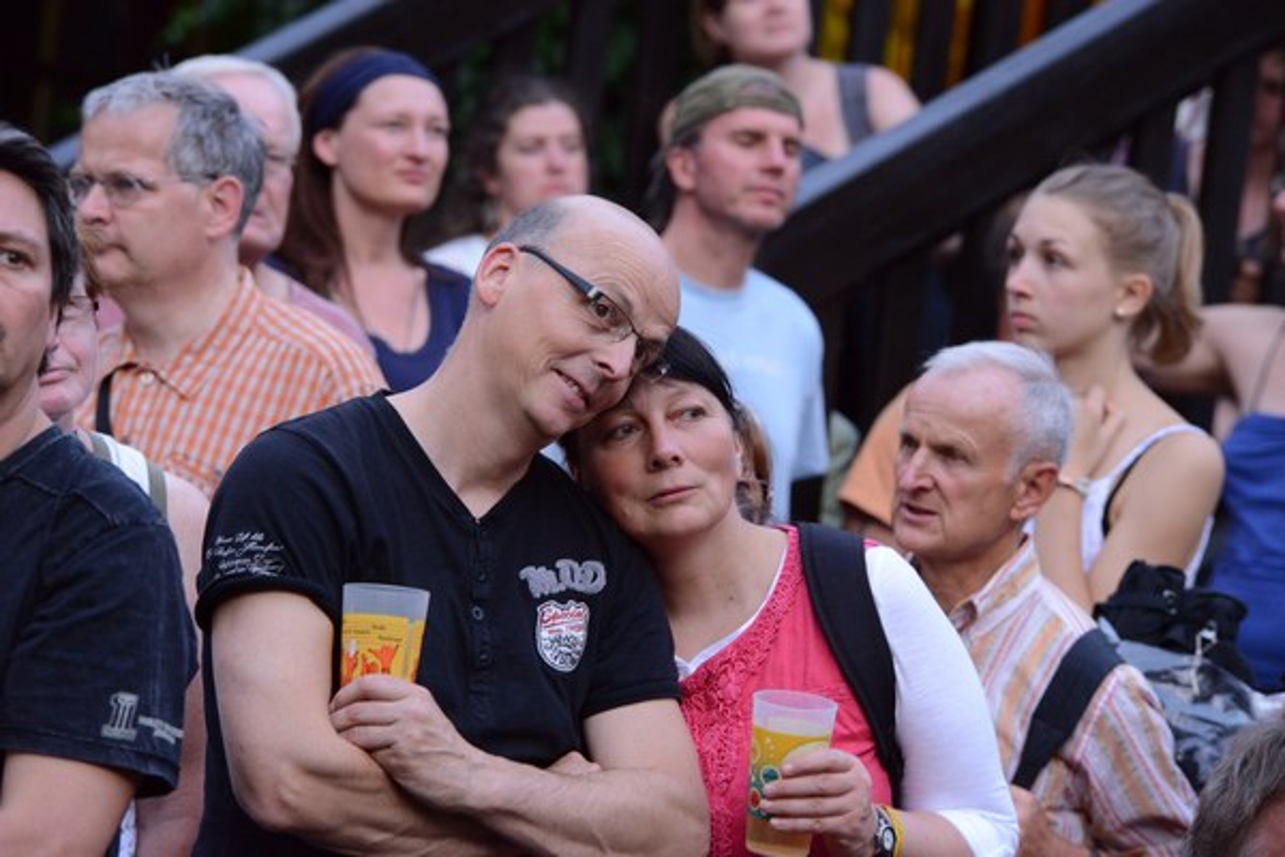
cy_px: 428
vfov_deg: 6.9
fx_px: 7138
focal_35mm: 200
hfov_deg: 10.3
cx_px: 642
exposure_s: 1/200
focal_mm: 200
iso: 4000
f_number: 7.1
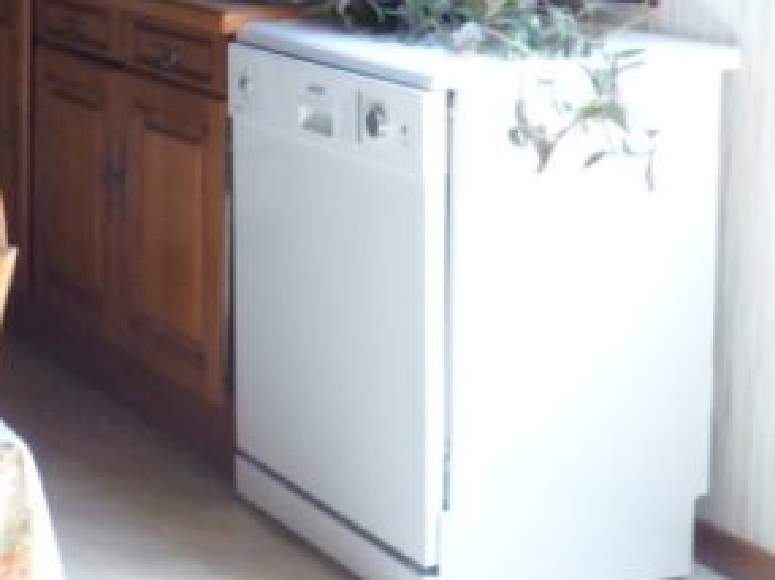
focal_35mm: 84
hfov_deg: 22.5
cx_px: 16
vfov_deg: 17.0
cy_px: -54
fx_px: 1879
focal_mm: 5.7
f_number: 3.5
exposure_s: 1/45
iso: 400
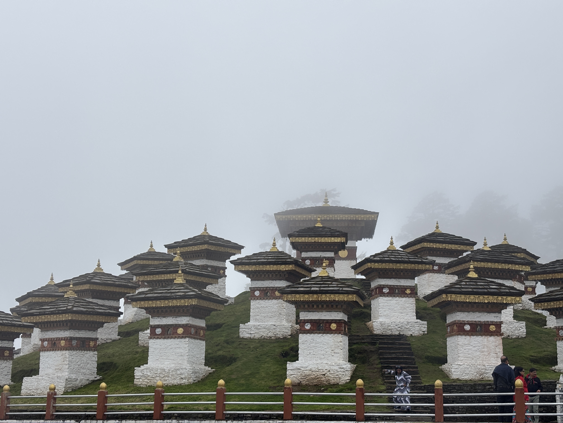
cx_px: 282
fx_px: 846
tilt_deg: +13.1
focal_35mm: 52
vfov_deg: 28.0
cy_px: 212
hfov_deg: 36.8
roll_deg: -1.5
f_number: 1.6
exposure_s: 1/3413
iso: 40
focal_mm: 5.96
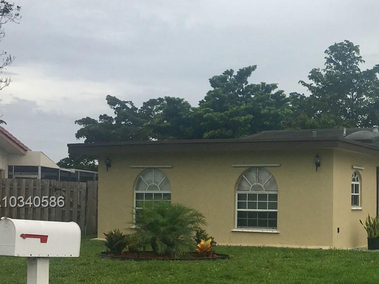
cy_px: 203
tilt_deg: -0.7
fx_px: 668
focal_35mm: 61
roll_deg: -1.4
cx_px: 387
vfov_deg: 23.8
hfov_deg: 29.4
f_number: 2.2
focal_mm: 4.15
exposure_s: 1/1570
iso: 25
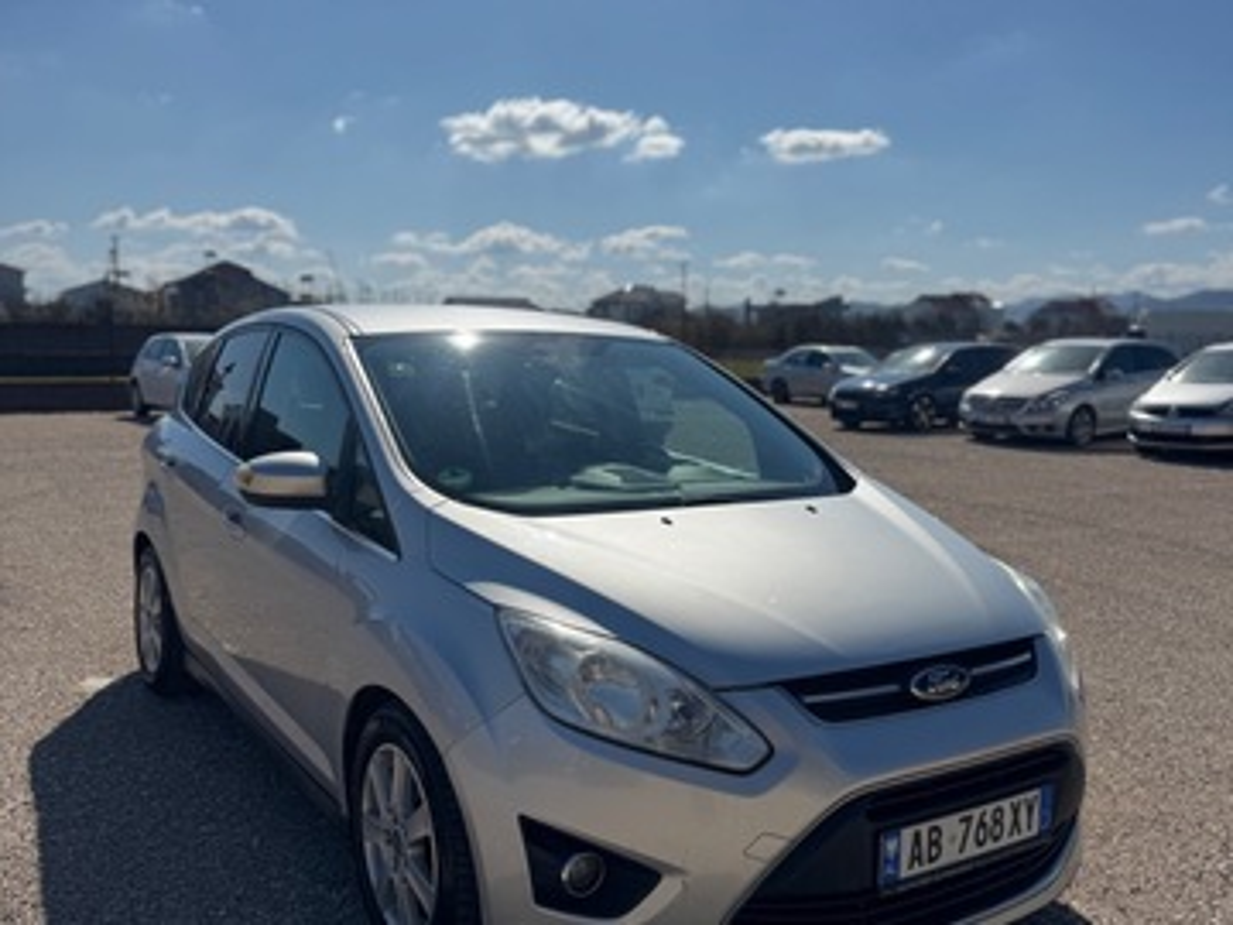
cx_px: 616
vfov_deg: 56.8
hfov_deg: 71.6
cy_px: 462
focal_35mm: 24
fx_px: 855
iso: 64
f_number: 1.78
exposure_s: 1/12346
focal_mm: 6.76
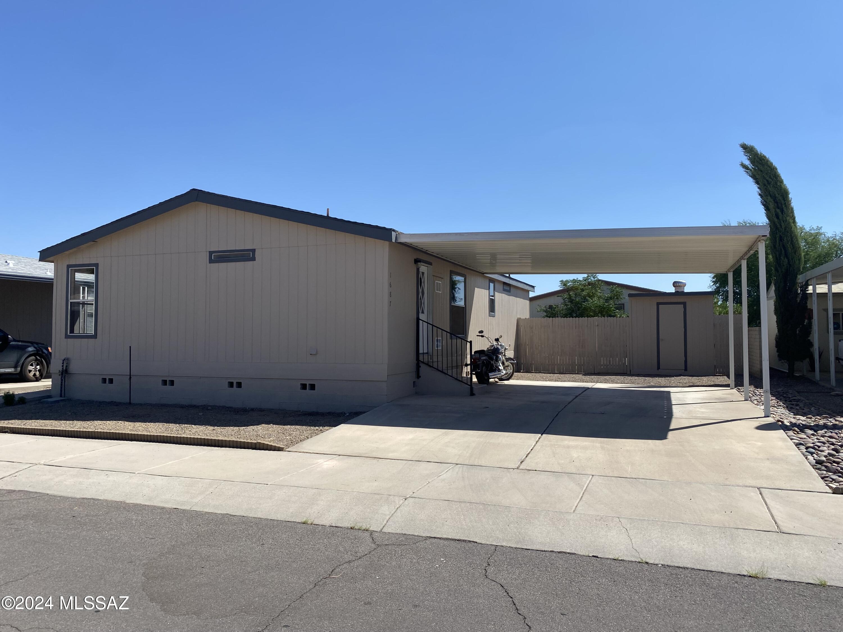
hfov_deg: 67.3
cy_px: 316
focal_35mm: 26
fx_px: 633
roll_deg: -1.0
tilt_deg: -1.0
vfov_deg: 53.1
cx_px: 422
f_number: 1.8
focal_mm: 4.25
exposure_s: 1/3731
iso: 32
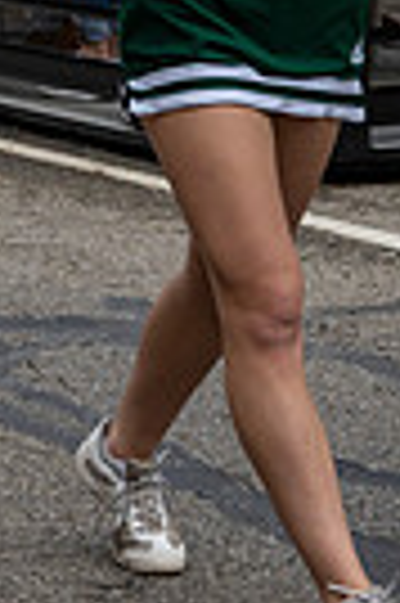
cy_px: -236
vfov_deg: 9.9
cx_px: -836
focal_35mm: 204
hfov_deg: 6.2
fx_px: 3409
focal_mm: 47
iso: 320
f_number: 4
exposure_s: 1/1600
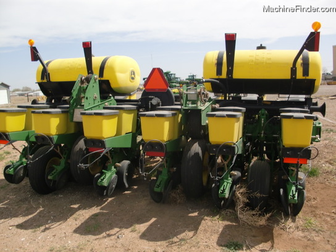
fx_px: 349
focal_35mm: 36
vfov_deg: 39.7
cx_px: 168
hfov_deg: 51.4
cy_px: 126
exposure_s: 1/200
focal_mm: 6.3
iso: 64
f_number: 7.9
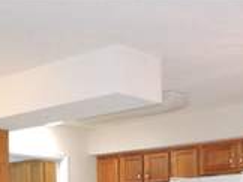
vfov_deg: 16.3
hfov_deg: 23.5
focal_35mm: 83
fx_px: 582
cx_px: 168
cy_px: 265
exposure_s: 1/30
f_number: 3.1
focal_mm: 5
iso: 200
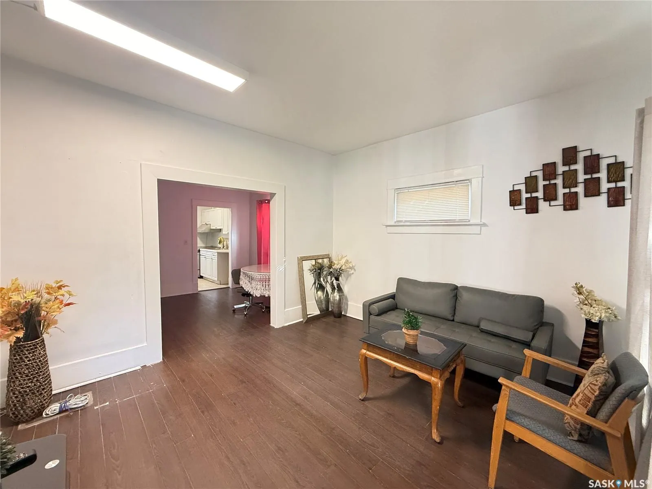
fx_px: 264
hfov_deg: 102.1
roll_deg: +0.2
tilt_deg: -1.7
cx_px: 326
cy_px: 244
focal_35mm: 14
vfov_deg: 85.7
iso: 500
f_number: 2.2
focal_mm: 2.22
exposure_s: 1/60
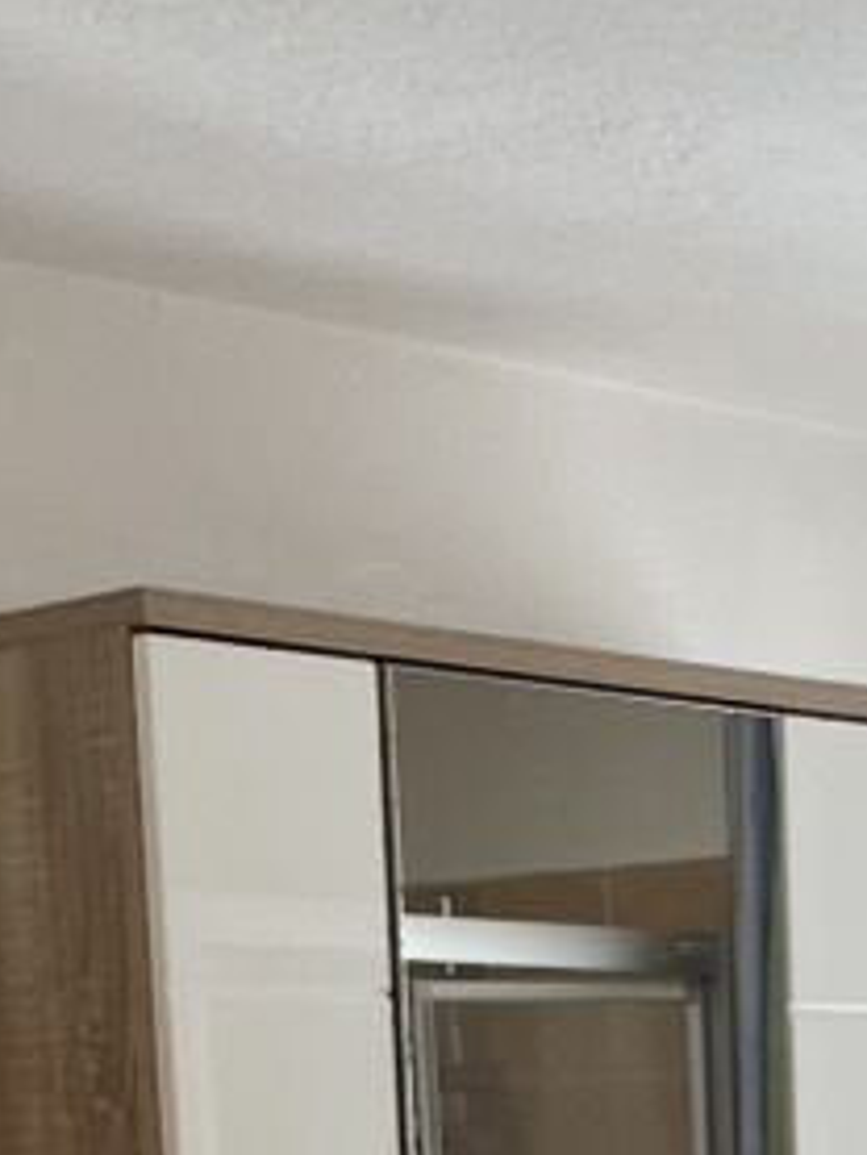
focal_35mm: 96
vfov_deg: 18.1
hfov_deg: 14.7
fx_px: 3203
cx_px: 1134
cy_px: 1760
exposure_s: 1/121
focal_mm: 4.2
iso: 80
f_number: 1.6
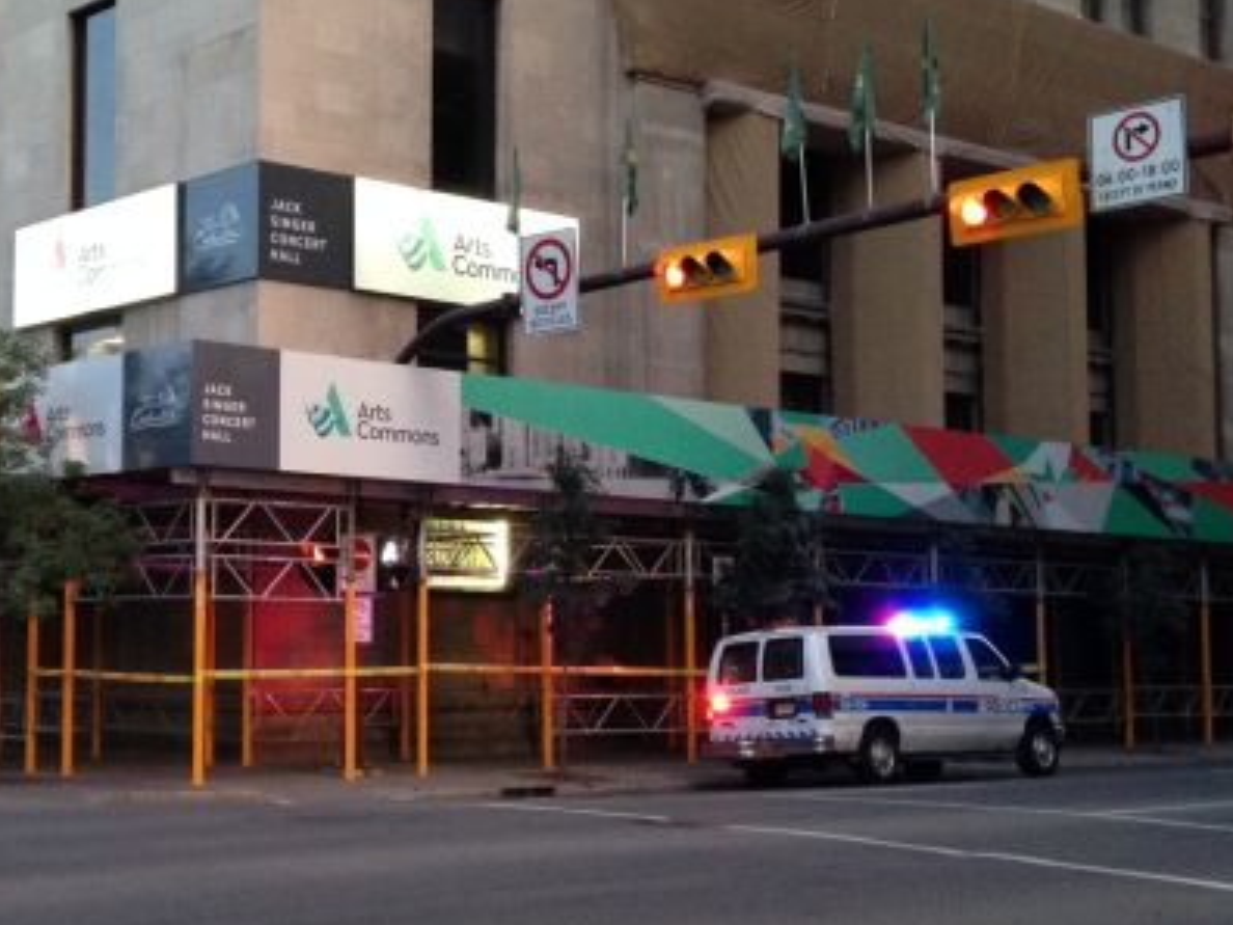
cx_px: 290
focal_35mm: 60
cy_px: 461
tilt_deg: +3.7
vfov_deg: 24.4
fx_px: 2137
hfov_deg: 31.5
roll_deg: +0.1
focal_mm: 4.12
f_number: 2.4
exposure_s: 1/20
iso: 250
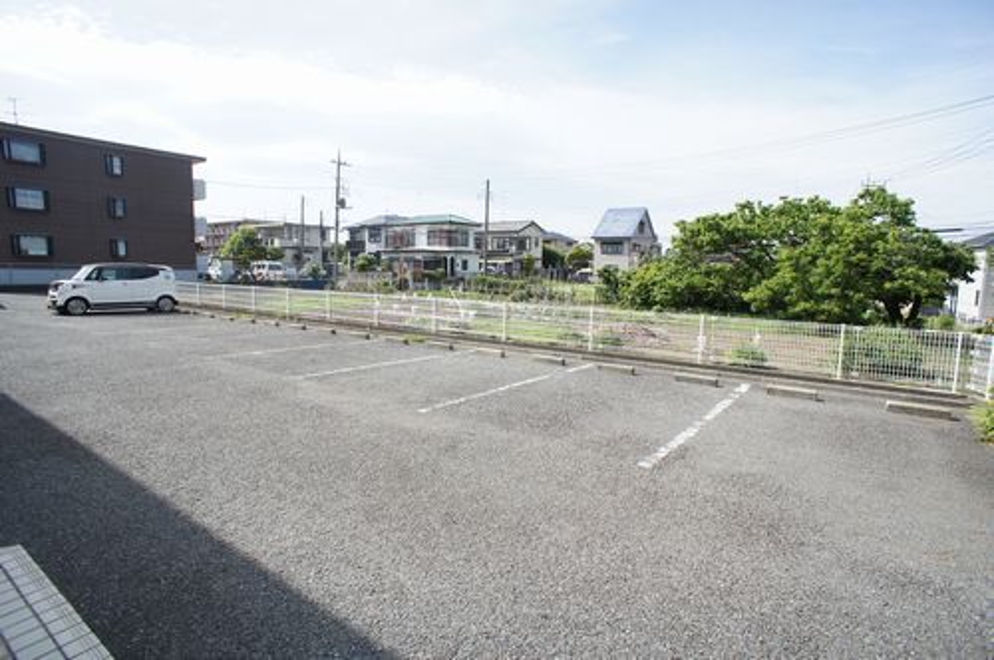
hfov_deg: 73.8
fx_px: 662
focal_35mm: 24
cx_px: 497
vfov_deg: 53.0
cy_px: 330
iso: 200
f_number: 6.3
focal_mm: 16
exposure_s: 1/320
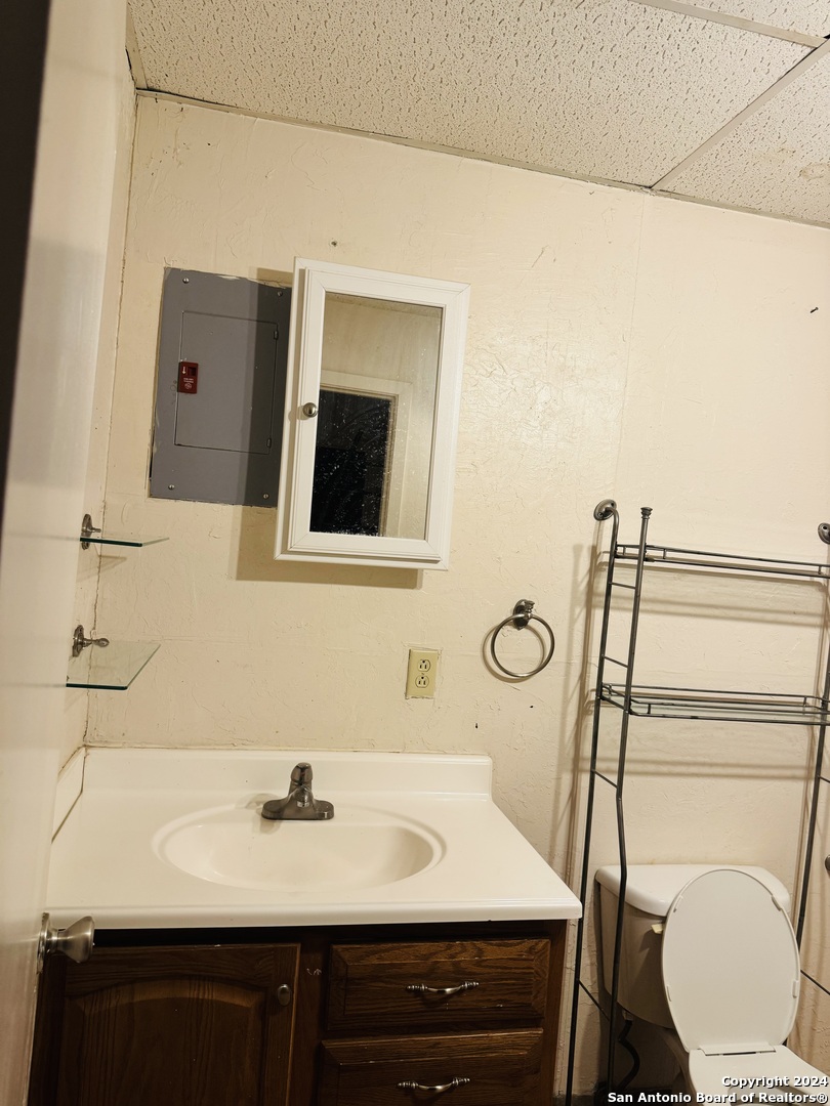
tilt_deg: -1.8
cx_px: 415
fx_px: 767
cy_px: 553
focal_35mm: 24
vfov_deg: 71.6
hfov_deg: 56.8
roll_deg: -5.1
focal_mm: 6.76
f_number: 1.78
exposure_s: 1/60
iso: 160
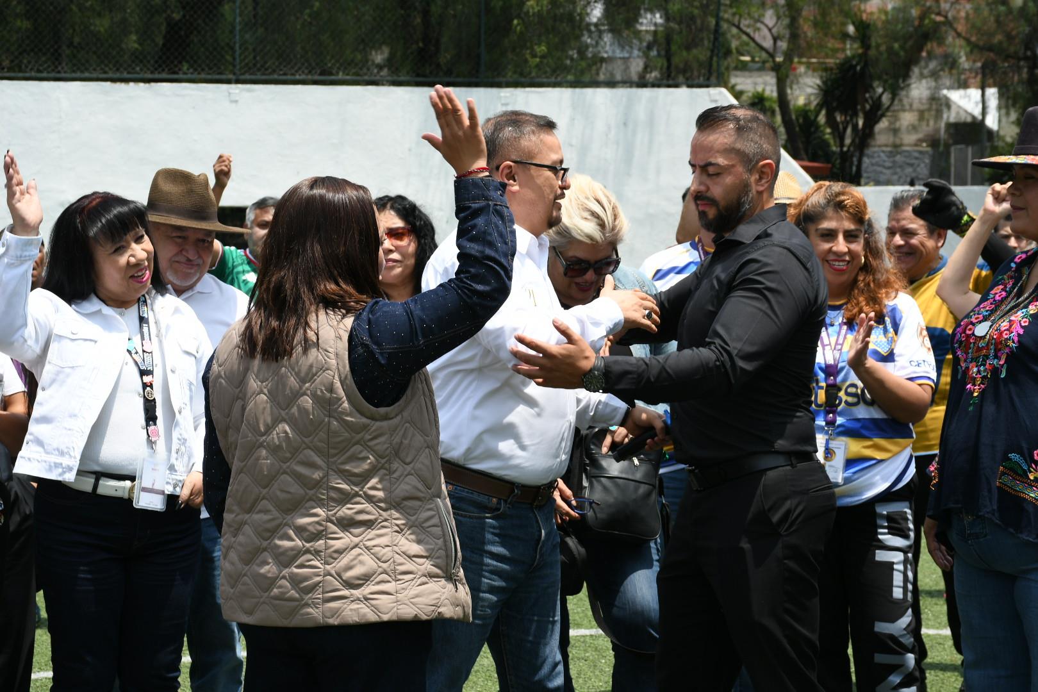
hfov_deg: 24.2
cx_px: 519
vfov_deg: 16.3
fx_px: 2422
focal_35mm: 84
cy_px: 346
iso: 160
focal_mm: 56
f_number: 8
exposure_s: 1/250
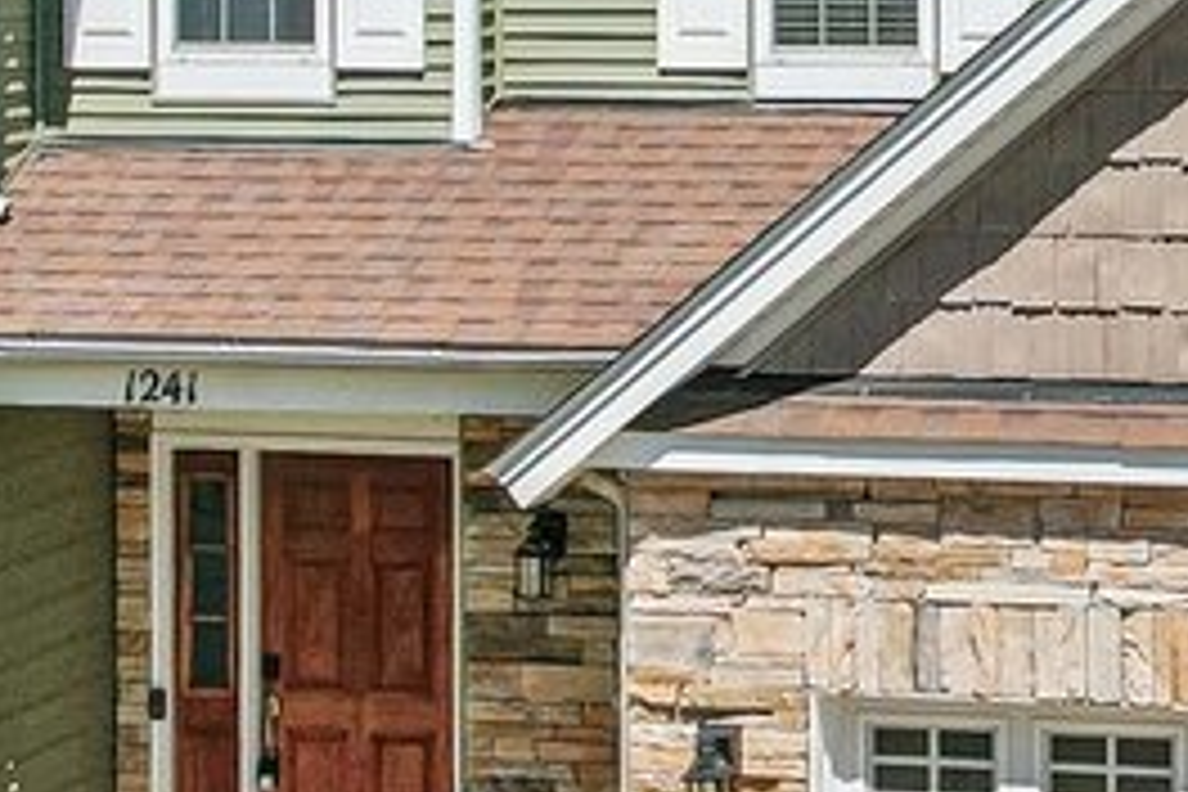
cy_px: 130
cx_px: 1188
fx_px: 4455
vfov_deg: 10.1
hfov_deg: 14.9
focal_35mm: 135
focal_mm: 8.4
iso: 120
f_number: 2.8
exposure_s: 1/2500
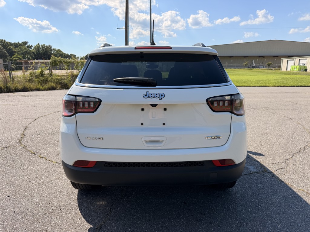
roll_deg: -1.8
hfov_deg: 71.6
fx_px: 215
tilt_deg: -9.5
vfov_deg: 56.8
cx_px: 155
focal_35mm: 24
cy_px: 116
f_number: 1.78
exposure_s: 1/3953
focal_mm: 6.76
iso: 80
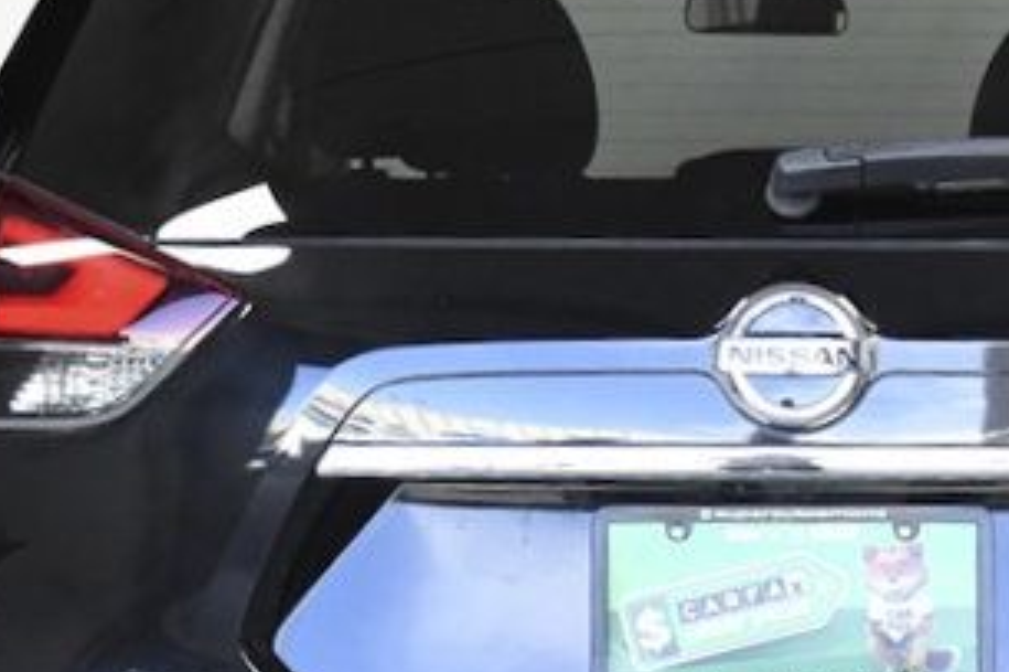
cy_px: 498
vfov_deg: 10.4
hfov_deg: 15.6
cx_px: 801
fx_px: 3670
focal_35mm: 131
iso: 2500
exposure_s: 1/1250
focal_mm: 26
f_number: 3.8
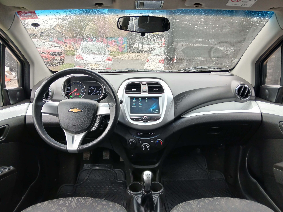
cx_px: 142
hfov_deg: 67.3
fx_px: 213
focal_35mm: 26
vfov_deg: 53.1
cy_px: 106
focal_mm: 3.98
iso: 160
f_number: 1.8
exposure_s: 1/50
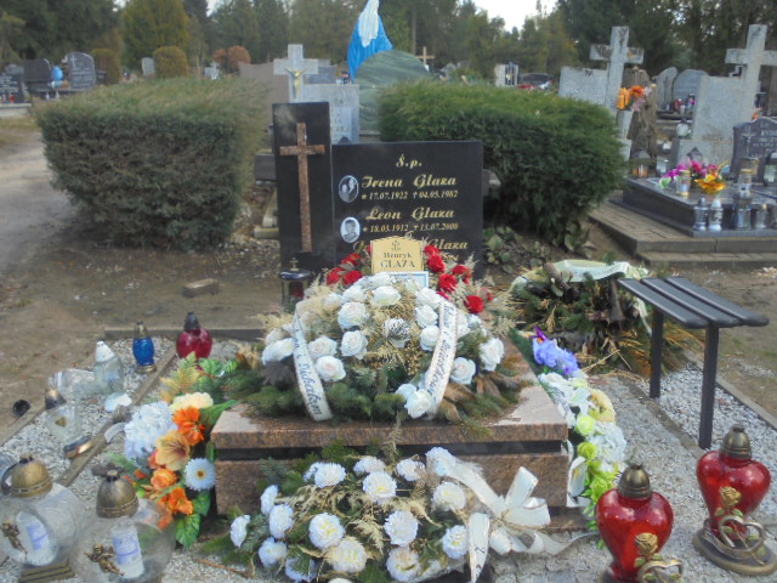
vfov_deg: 41.8
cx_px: 388
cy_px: 292
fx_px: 763
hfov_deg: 54.0
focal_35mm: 34
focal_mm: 6.1
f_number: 4
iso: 100
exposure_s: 1/125
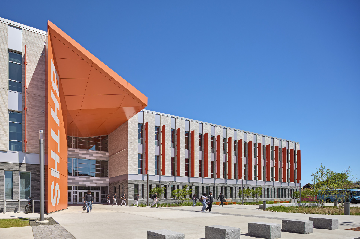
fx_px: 170
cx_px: 180
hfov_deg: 93.3
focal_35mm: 17
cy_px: 120
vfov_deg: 70.4
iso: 200
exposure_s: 1/160
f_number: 13
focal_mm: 17
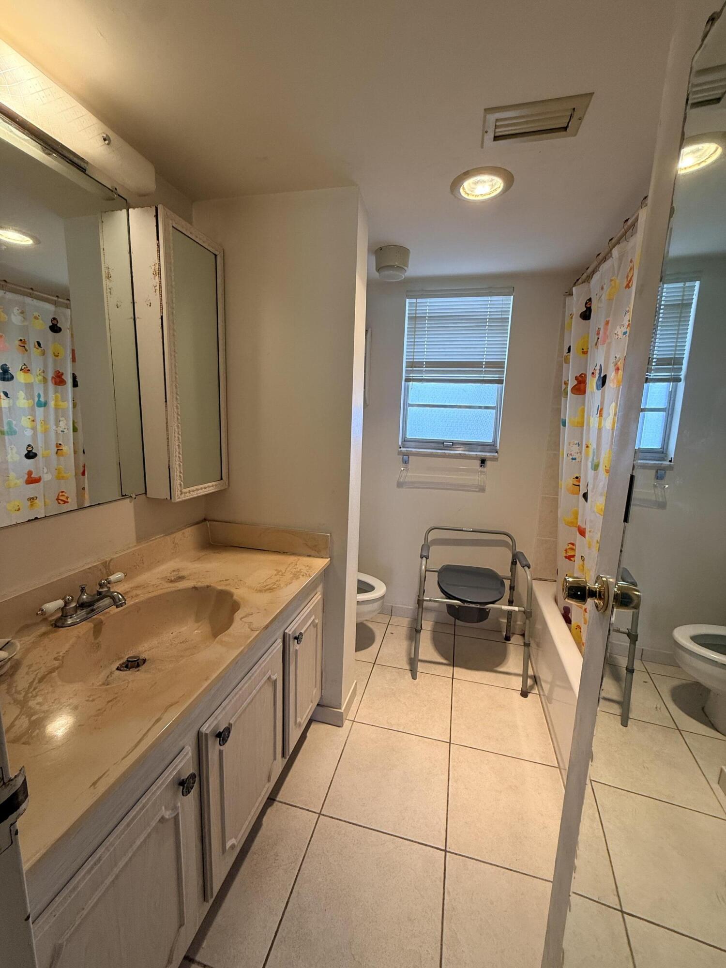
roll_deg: -2.4
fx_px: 391
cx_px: 363
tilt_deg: -9.5
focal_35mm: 14
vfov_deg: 102.1
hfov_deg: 85.7
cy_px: 484
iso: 125
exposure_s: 1/120
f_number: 2.2
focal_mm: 2.22
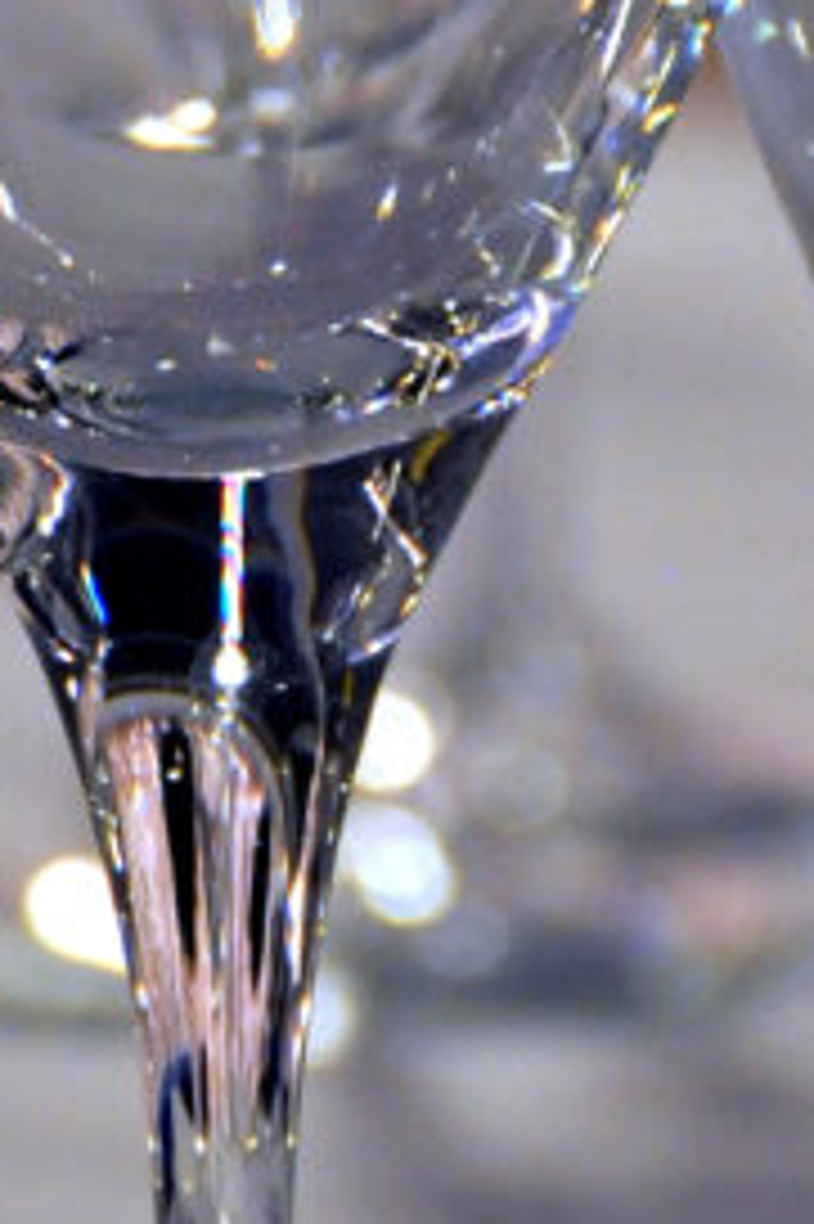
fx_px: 28388
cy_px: 171
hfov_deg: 1.6
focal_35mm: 836
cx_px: 436
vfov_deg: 2.5
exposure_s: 1/20
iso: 800
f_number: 5.6
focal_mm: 150
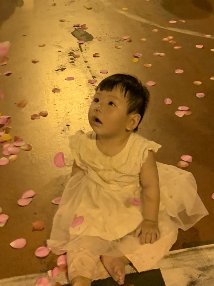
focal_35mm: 63
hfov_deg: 23.3
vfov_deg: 29.8
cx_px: 102
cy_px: 43
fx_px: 519
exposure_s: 1/33
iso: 250
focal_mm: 4.25
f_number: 1.8
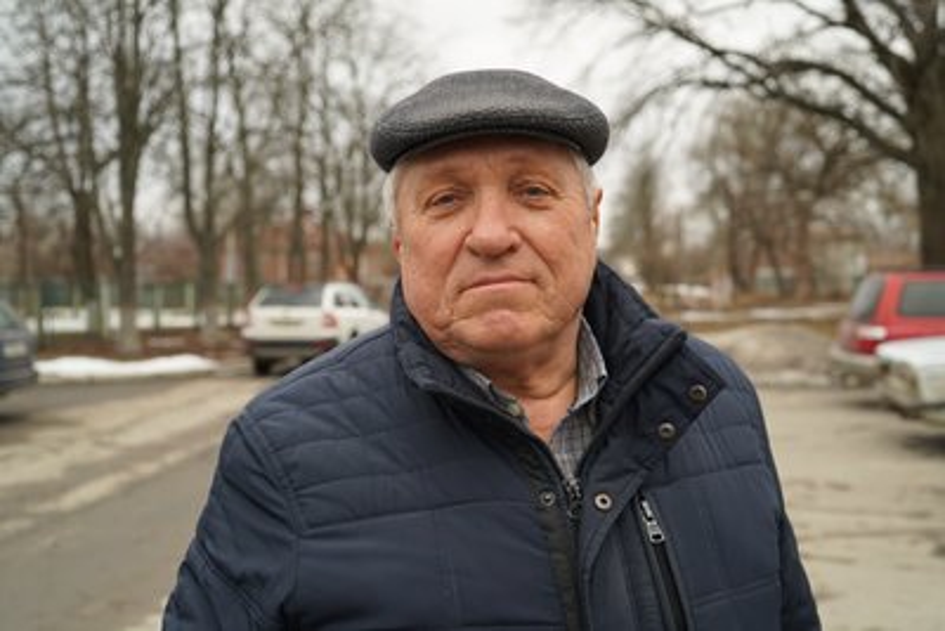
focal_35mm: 36
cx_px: 472
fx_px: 945
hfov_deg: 53.1
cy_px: 316
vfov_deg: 36.9
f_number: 4
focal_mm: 36
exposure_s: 1/160
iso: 160
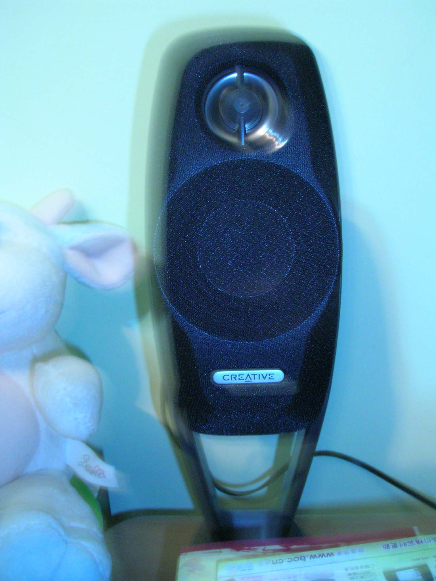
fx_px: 588
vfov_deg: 52.6
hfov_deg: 40.7
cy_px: 290
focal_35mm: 35
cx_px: 218
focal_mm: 5.4
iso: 200
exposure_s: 2
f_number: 4.8
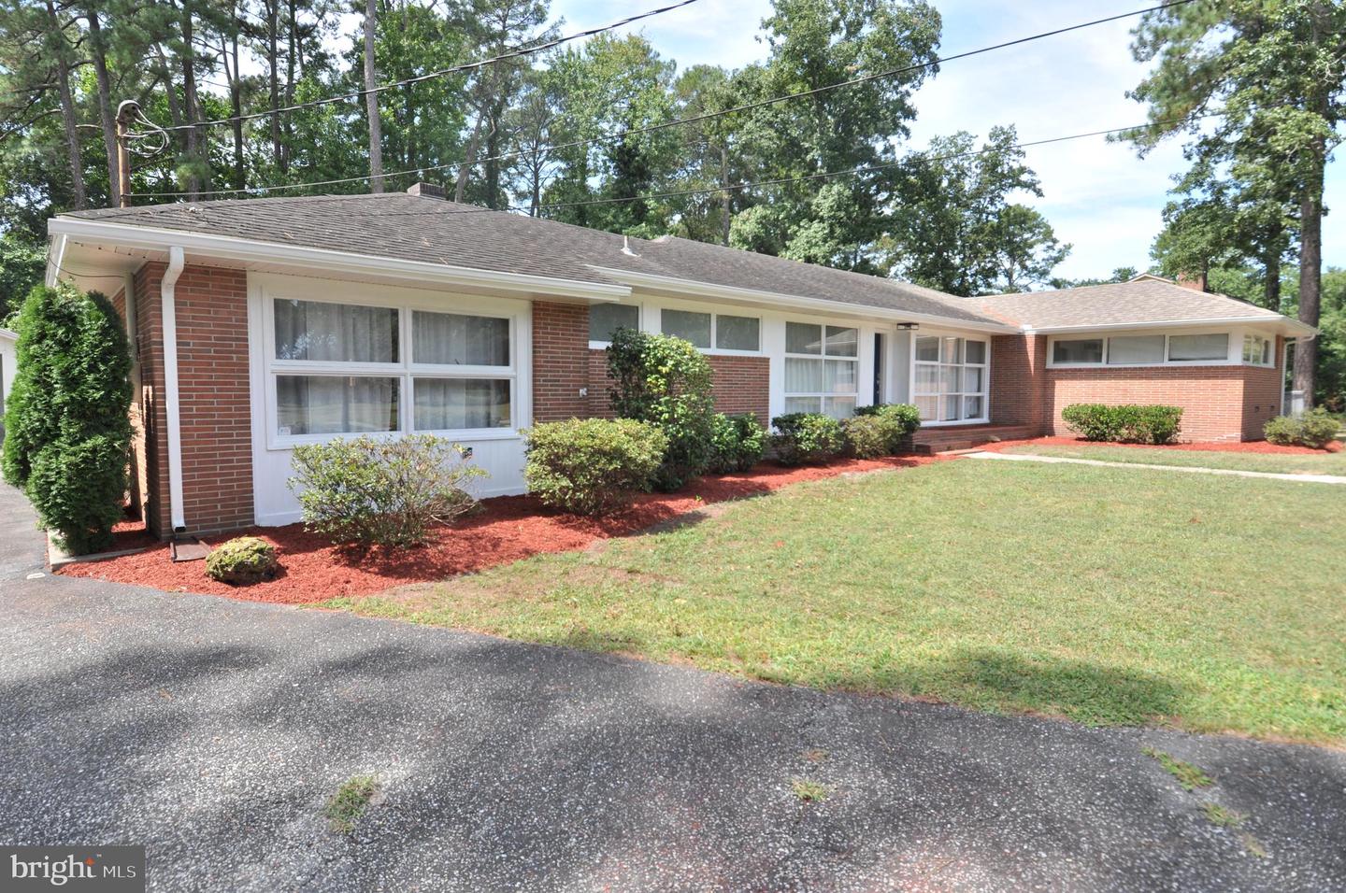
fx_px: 672
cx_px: 673
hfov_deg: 90.1
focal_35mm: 18
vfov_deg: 67.2
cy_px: 446
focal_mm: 12
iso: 200
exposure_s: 1/250
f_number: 8
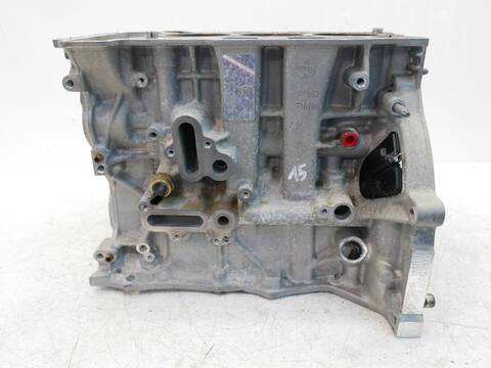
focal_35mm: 28
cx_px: 246
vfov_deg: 49.7
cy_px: 184
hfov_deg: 63.4
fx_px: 397
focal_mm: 14
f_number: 3.7
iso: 800
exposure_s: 1/60
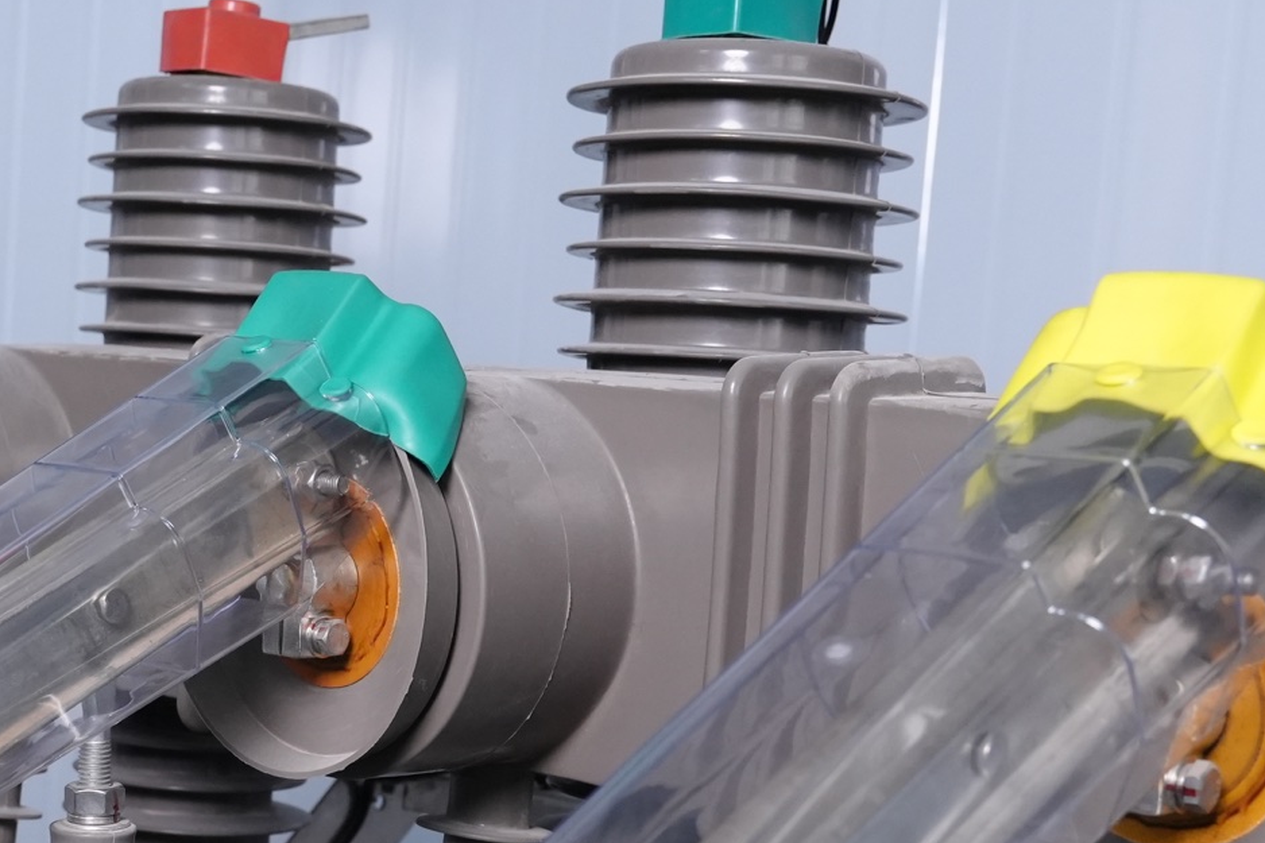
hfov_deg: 28.0
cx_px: 285
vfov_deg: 18.9
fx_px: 2494
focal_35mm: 71
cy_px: 707
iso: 2000
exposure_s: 1/125
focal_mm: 25
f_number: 5
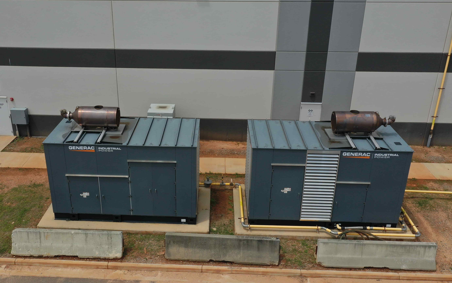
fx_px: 431
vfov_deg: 36.2
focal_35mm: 35
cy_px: 129
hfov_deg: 55.1
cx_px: 194
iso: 200
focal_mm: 10.26
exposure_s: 1/800
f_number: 7.1
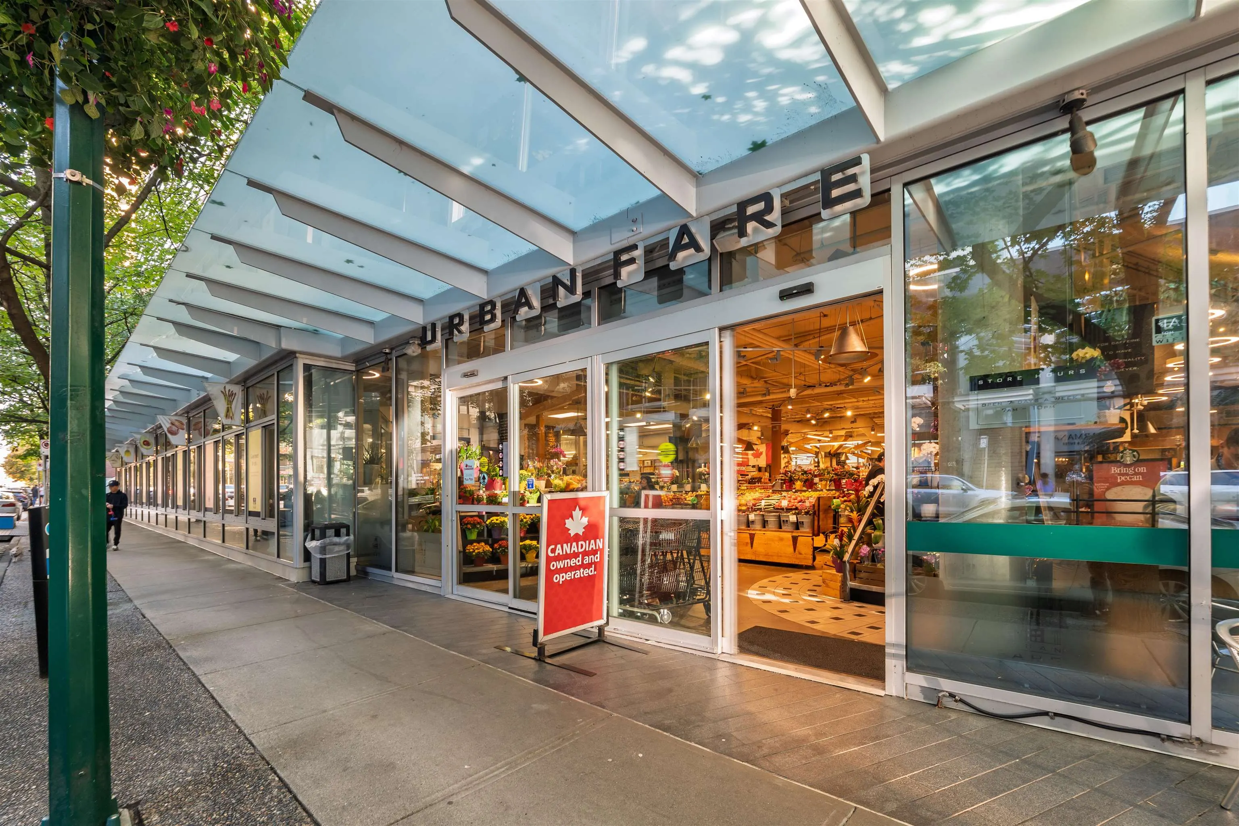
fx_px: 482
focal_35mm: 14
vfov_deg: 81.2
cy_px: 413
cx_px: 620
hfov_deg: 104.3
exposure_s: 1/6
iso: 200
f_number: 7.1
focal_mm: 14
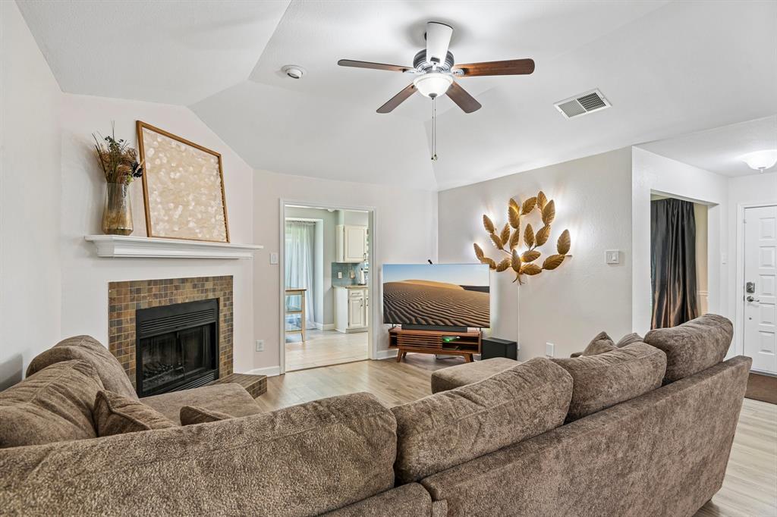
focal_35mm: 18
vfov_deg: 67.3
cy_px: 258
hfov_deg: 90.0
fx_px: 388
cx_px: 388
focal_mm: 18
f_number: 8
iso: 400
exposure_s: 1/8
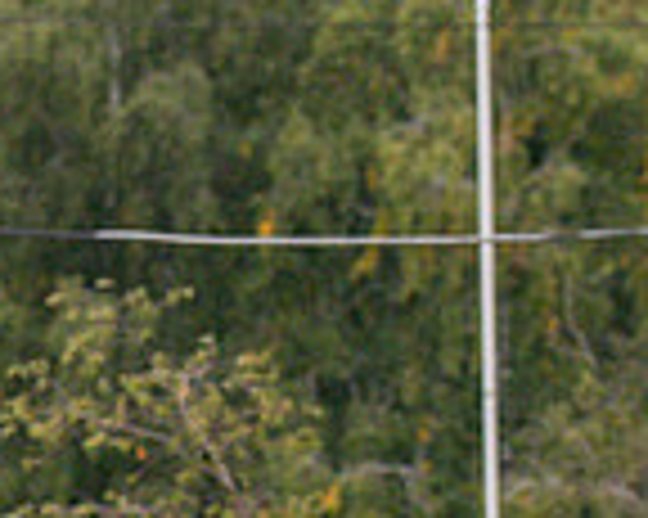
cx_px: -78
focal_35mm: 1134
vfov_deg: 1.4
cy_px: 835
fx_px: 21733
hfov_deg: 1.7
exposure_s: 1/2000
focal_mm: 135
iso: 1000
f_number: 4
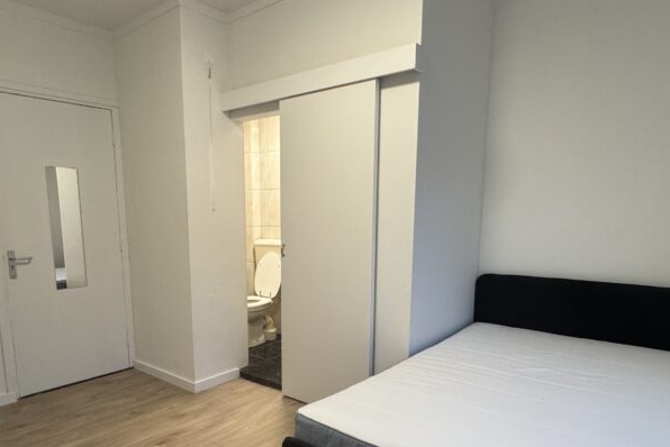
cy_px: 286
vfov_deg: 50.7
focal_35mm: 25
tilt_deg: -9.5
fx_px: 465
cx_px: 301
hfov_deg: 71.3
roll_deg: +0.0
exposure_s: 1/100
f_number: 2.2
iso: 250
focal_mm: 2.22
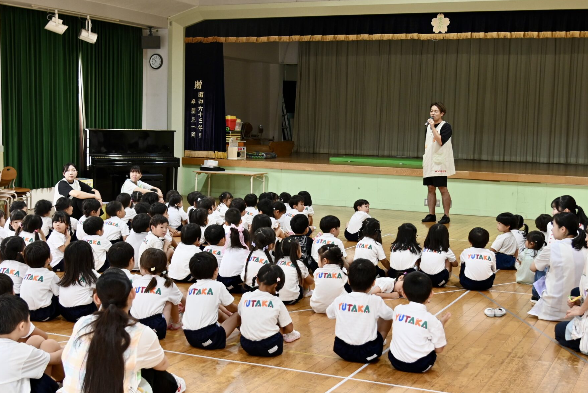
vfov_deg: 26.0
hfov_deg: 38.2
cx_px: 289
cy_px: 233
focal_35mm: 52
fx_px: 849
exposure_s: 1/125
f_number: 4
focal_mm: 24
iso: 560
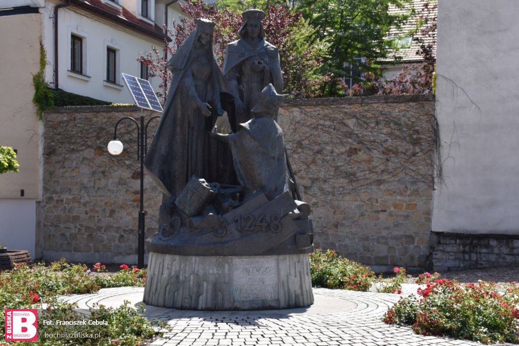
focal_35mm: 60
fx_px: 865
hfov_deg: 33.4
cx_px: 260
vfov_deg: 22.6
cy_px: 173
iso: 200
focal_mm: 40
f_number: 9
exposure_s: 1/320
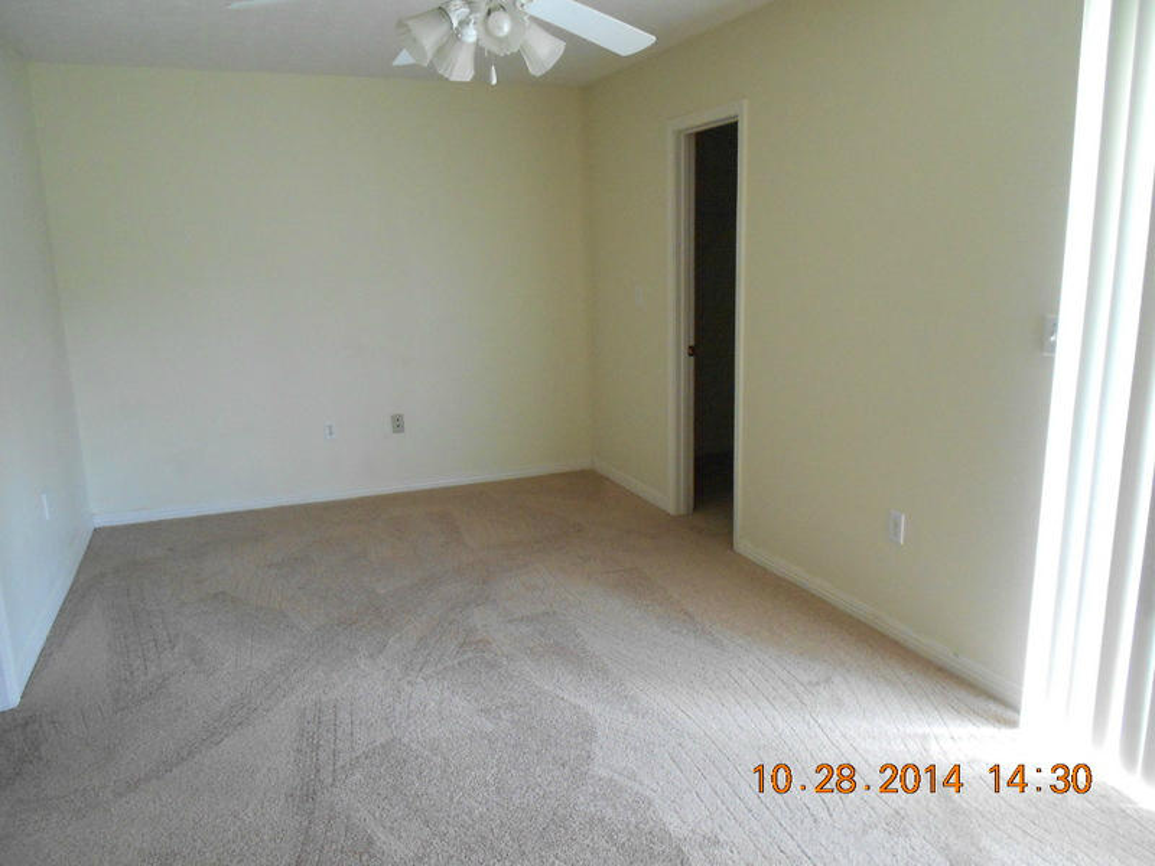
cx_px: 578
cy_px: 433
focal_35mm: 26
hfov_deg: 67.3
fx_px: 868
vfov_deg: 53.1
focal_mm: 4.6
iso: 400
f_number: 3.2
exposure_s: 1/30
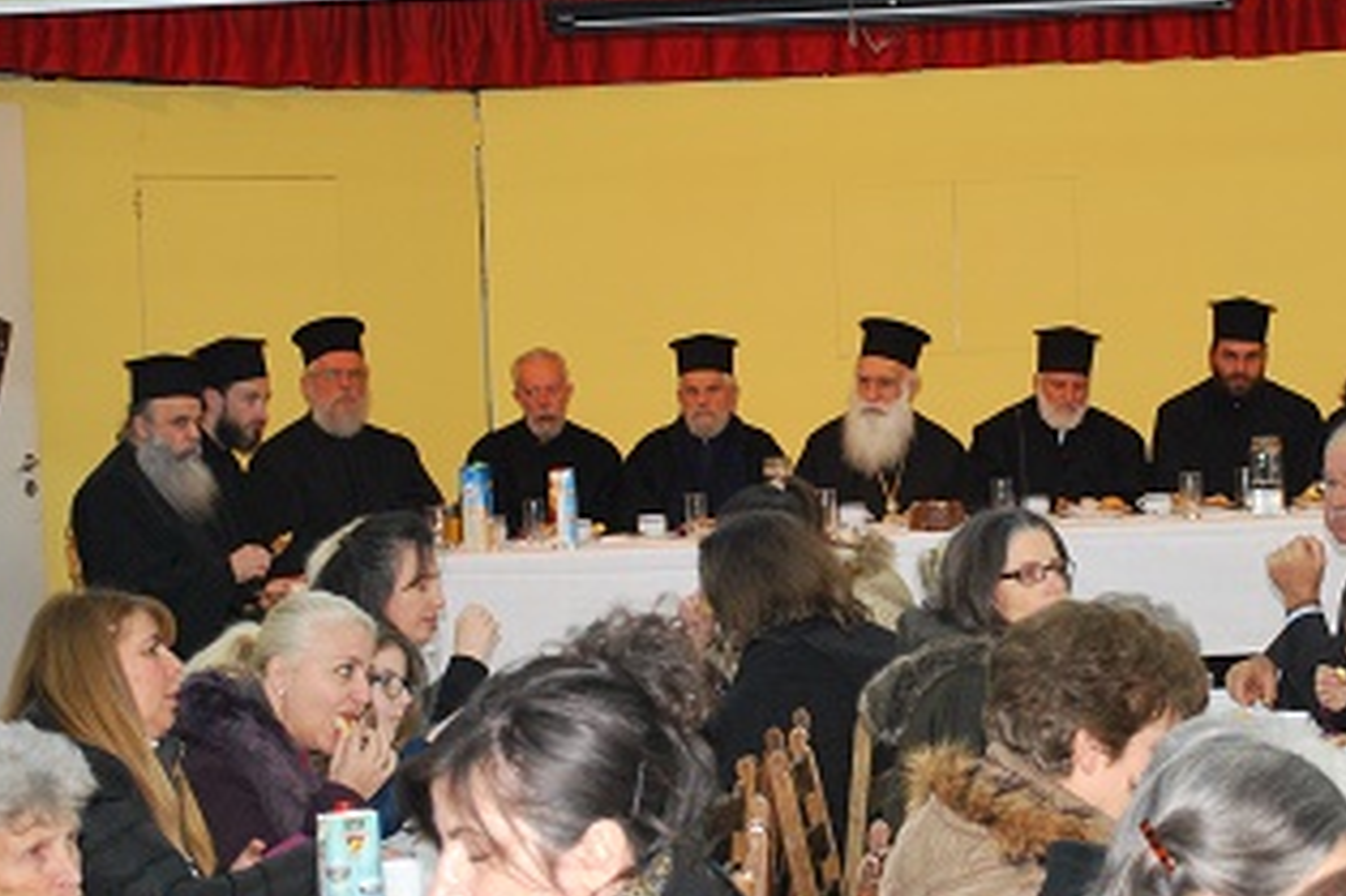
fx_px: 3400
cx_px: 934
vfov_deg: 15.0
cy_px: 452
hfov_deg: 22.3
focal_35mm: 91
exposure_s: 1/60
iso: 800
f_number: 5.3
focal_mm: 38
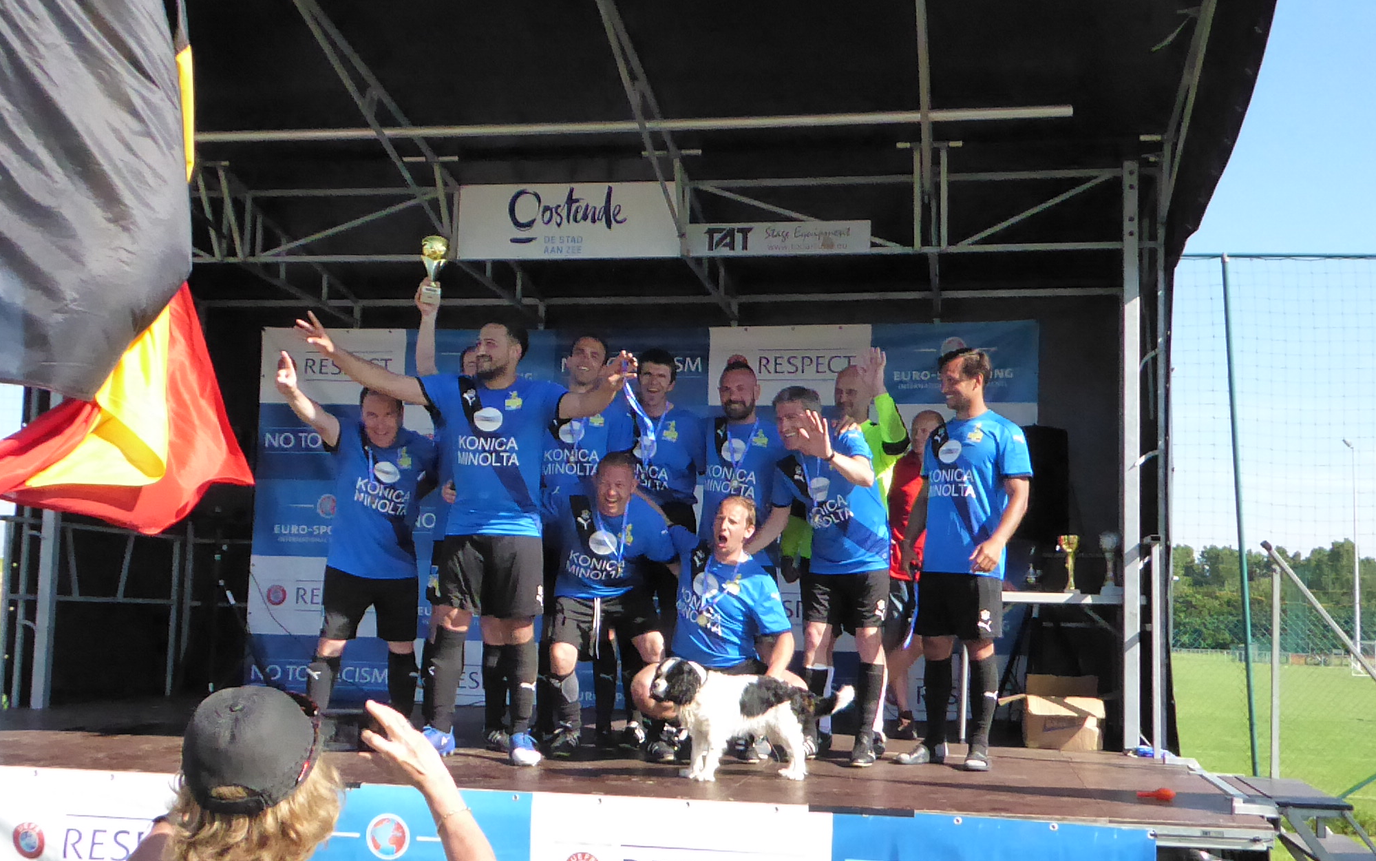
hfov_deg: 51.5
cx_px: 690
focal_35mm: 38
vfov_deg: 33.5
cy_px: 517
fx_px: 1425
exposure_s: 1/2000
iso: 2500
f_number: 6.3
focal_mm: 6.3
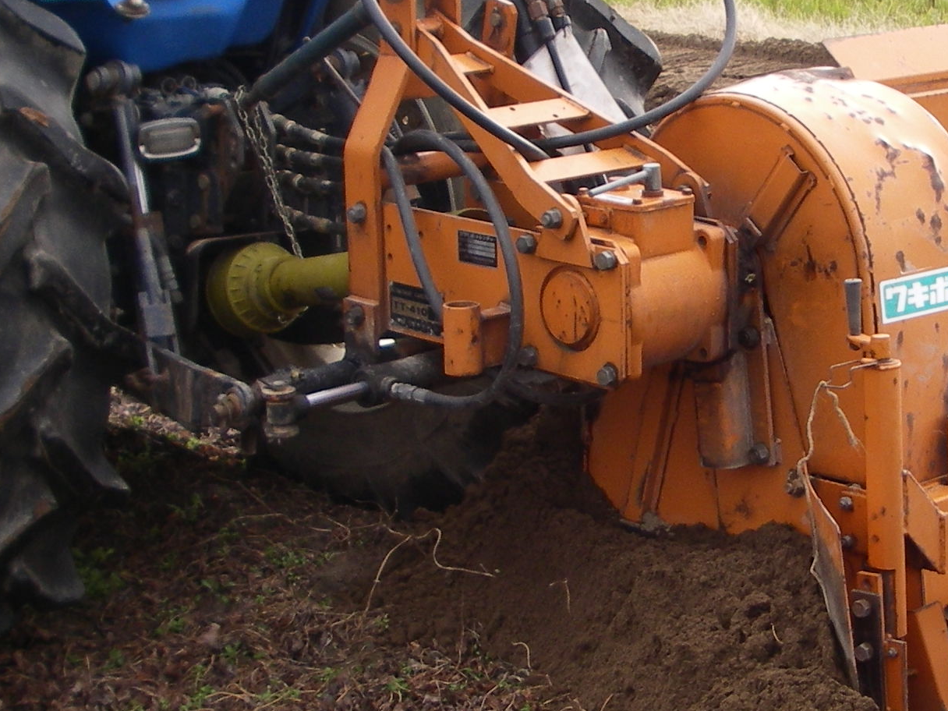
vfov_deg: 16.8
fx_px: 2410
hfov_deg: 21.9
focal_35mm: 88
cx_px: 807
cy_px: 372
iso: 80
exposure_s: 1/100
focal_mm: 6.3
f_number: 3.3
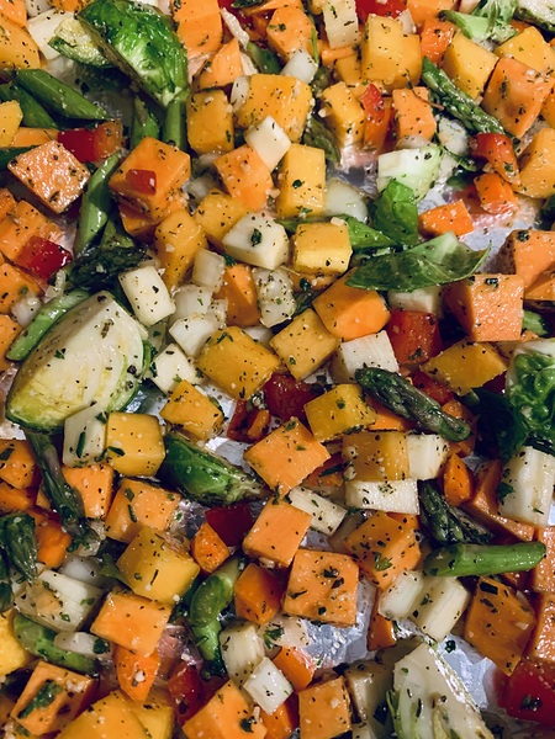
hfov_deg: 53.1
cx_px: 278
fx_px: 556
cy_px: 370
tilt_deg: -75.8
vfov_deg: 67.3
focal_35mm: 26
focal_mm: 4.25
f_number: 1.8
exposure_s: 1/40
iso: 320
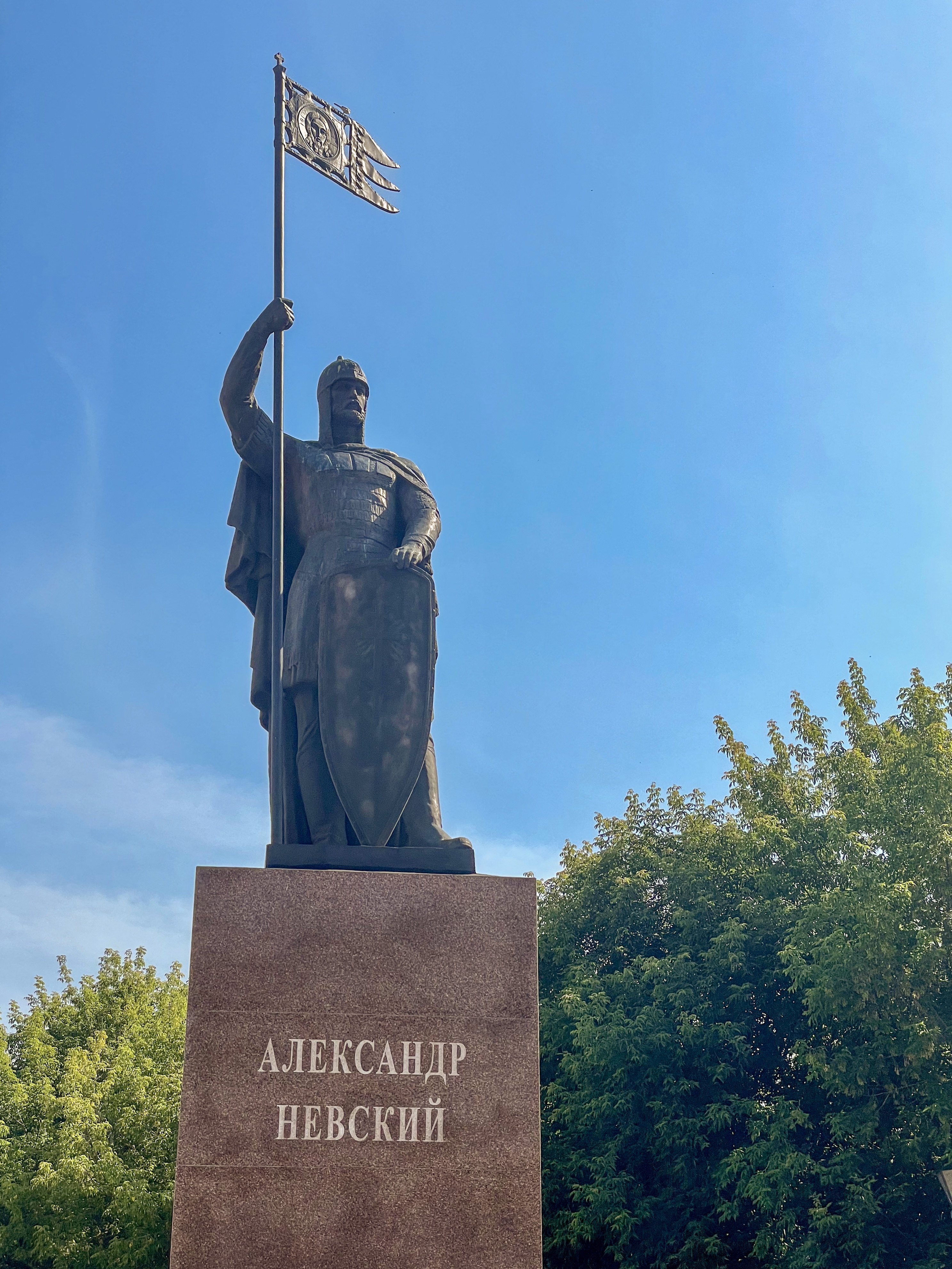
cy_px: 634
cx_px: 476
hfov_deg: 28.0
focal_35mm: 52
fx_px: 1907
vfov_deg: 36.8
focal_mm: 6
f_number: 2
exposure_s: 1/2800
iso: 25
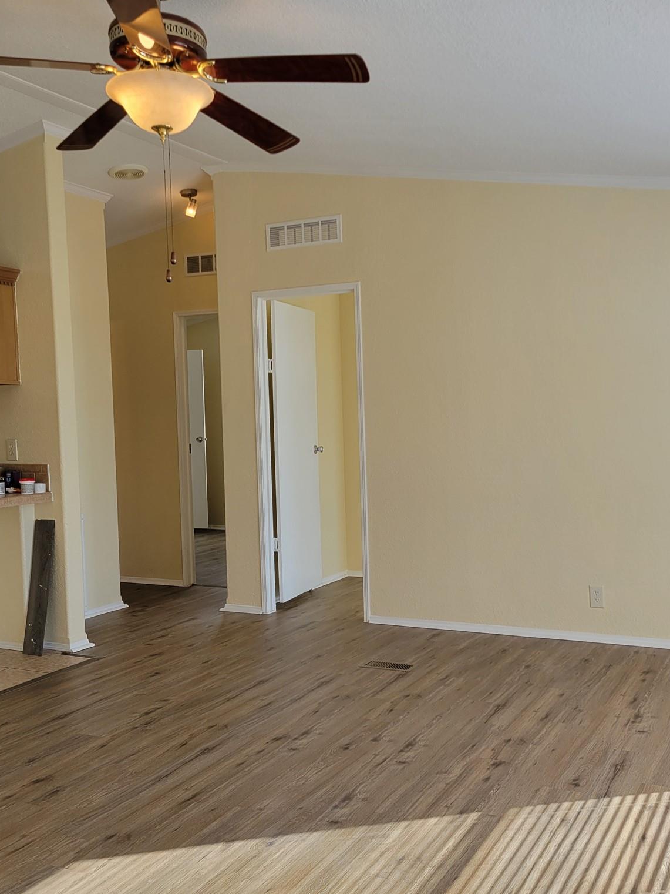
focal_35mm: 35
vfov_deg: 52.6
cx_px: 399
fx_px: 903
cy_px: 447
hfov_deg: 40.5
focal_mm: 5.4
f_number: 1.8
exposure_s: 1/246
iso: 40
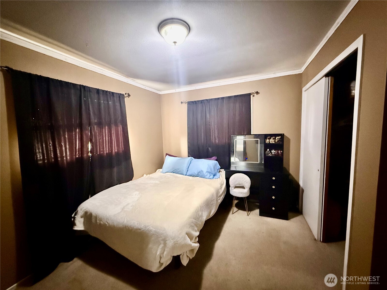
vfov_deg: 85.7
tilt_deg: -5.5
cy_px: 145
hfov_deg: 102.1
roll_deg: +2.1
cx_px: 194
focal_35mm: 14
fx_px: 157
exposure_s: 1/40
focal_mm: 2.22
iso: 1250
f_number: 2.2
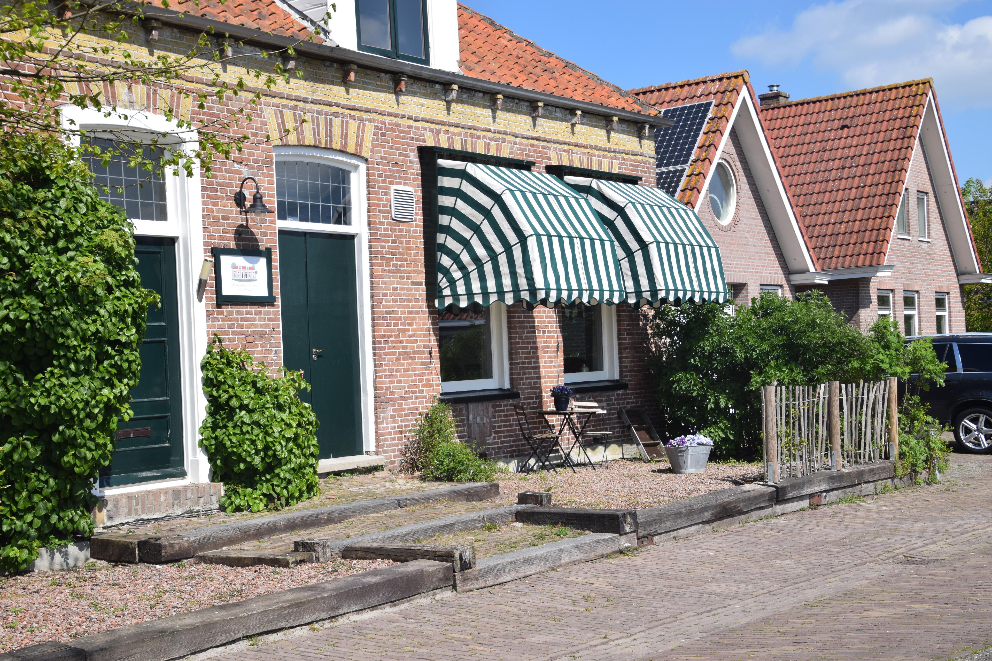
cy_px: 330
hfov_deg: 37.9
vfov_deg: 25.8
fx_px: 1447
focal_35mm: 52
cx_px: 496
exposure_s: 1/400
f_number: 10
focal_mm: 35
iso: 200
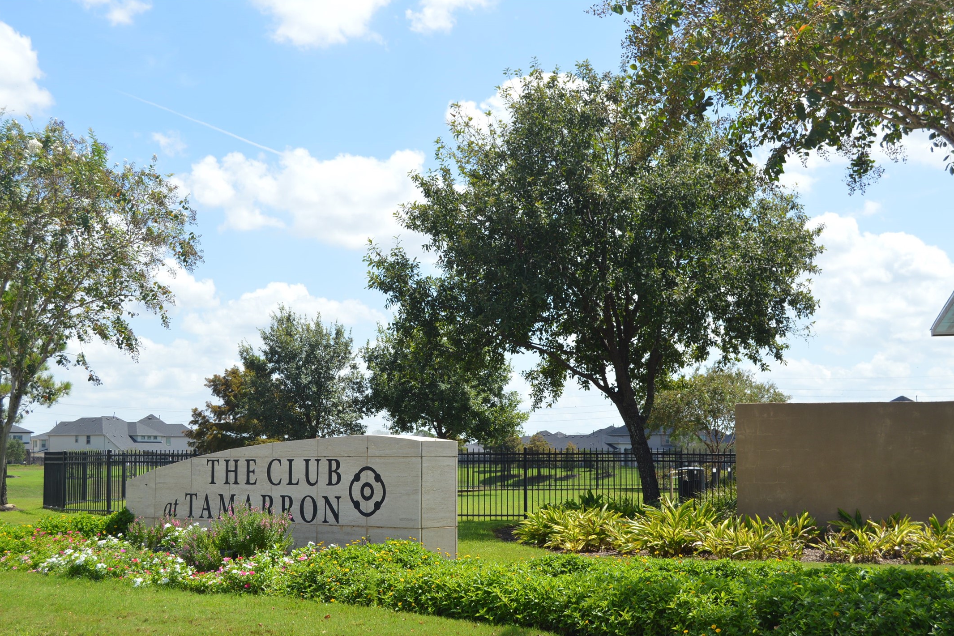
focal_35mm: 52
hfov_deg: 38.2
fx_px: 1378
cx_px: 477
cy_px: 320
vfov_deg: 26.0
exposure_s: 1/250
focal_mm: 34
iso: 100
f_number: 8
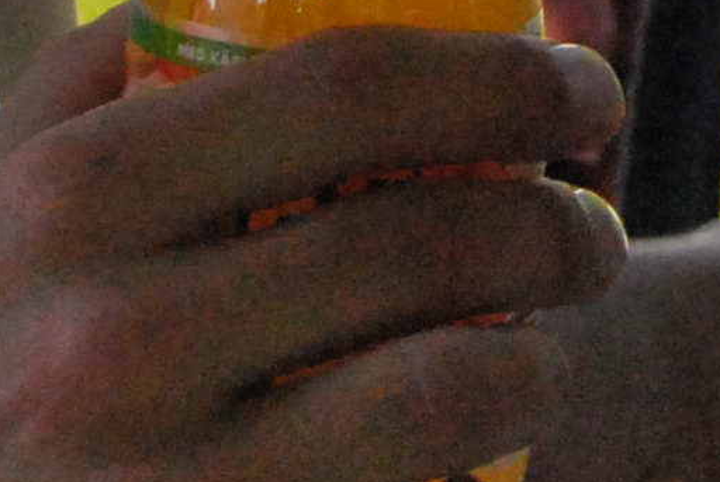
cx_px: 918
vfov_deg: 4.0
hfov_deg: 6.0
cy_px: -500
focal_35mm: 340
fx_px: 6810
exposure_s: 1/400
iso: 1600
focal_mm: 30
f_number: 10
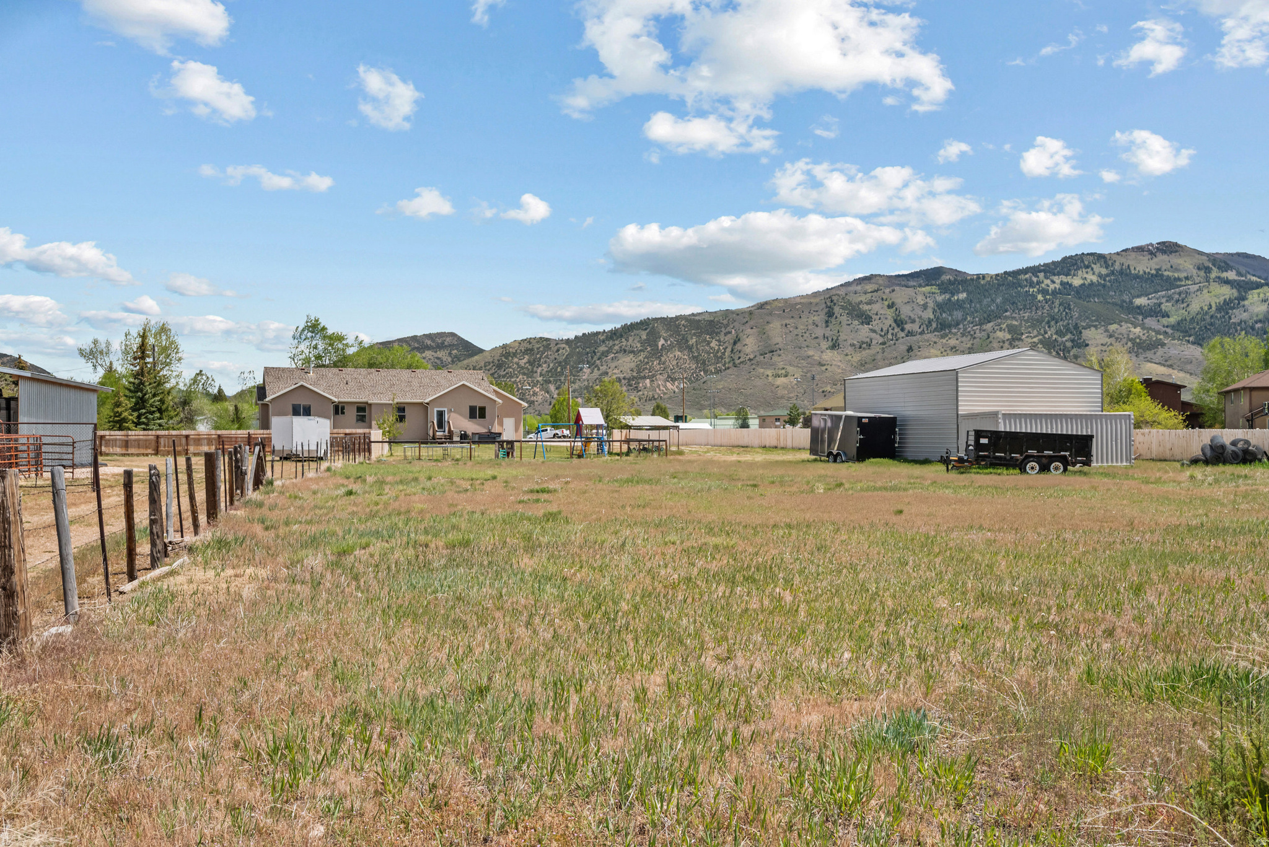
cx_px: 634
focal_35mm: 30
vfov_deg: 43.6
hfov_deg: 61.9
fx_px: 1058
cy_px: 424
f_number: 8
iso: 800
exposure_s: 1/200
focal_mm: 30
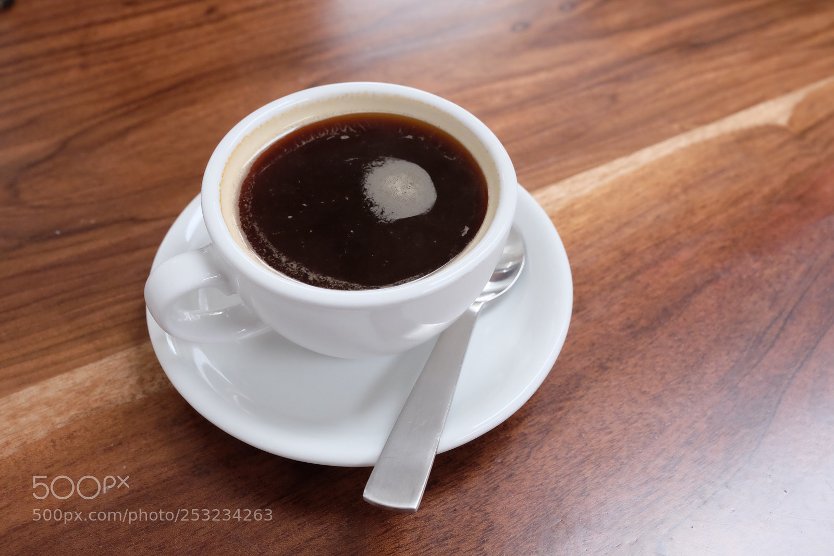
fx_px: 811
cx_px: 417
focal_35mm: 35
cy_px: 278
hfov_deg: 54.4
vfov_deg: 37.9
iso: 4000
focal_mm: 23.4
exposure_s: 1/200
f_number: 5.6
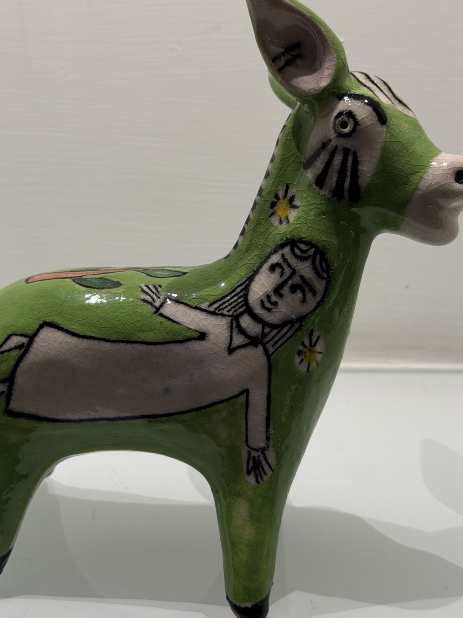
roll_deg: -1.9
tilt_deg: -20.8
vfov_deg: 28.5
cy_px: 271
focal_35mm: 68
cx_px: 231
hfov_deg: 21.6
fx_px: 1213
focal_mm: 6.76
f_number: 1.78
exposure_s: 1/98
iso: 50
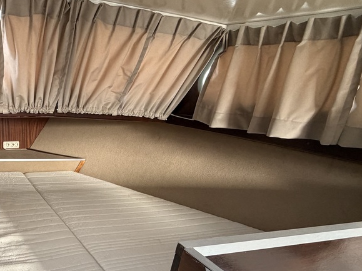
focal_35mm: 29
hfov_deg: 54.4
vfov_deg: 46.2
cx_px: 41
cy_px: 209
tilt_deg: -22.6
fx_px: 303
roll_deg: -1.0
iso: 320
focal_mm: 2.22
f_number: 2.2
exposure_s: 1/76
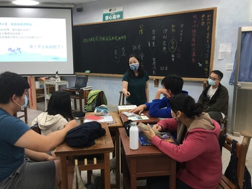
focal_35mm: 29
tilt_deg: -9.3
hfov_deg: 61.7
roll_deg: -2.1
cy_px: 94
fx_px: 211
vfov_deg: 48.2
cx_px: 126
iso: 32
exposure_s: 1/30
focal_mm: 4.15
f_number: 2.2
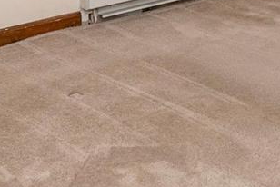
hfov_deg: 21.2
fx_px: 724
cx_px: 274
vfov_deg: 13.0
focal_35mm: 93
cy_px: -177
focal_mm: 14
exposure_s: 1/60
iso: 200
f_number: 9
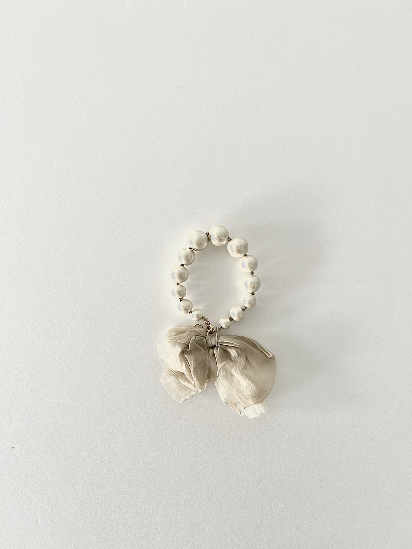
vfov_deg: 67.3
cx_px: 206
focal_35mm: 26
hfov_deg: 53.1
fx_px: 413
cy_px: 274
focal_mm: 5.7
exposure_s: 1/95
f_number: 1.5
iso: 125
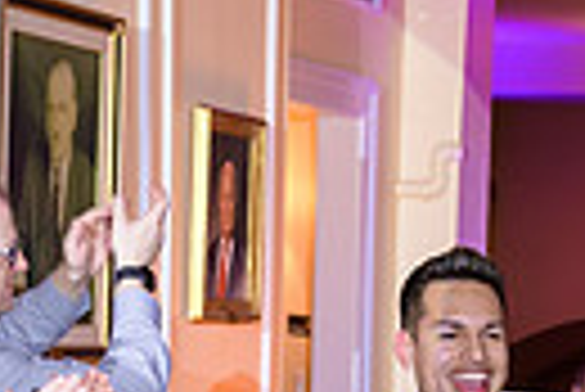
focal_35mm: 169
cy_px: 534
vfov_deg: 8.0
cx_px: 788
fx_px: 2749
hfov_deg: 11.8
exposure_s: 1/125
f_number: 3.2
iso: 800
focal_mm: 38
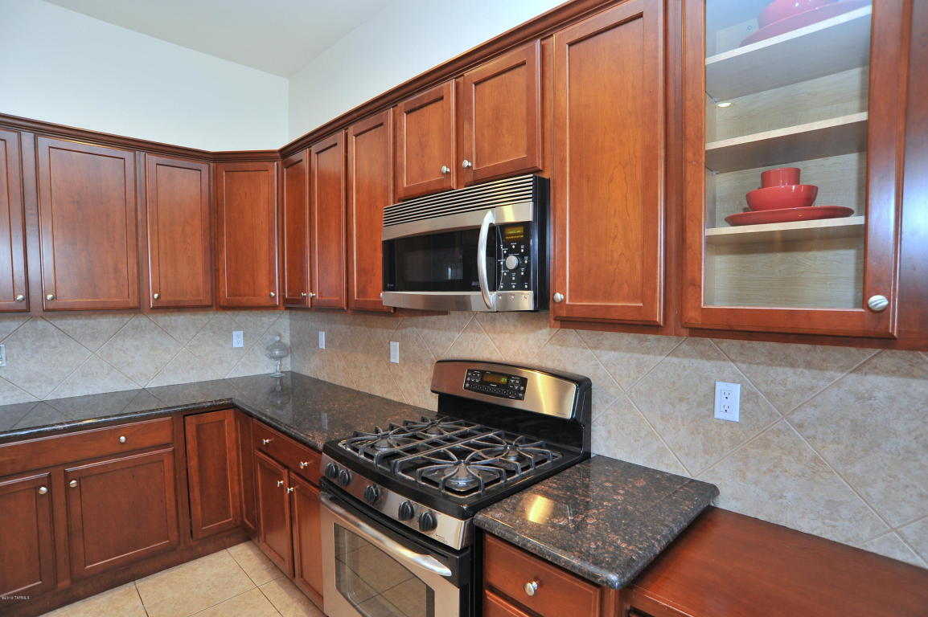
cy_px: 308
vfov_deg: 67.3
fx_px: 464
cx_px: 464
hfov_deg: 90.0
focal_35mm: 18
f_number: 7.1
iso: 1000
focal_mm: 18
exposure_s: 1/30
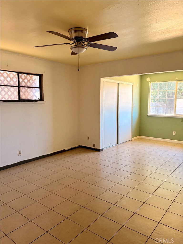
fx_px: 183
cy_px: 122
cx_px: 92
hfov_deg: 53.1
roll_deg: +0.4
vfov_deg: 67.3
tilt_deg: -6.1
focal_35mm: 26
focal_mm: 5.96
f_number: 1.6
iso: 125
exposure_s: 1/122
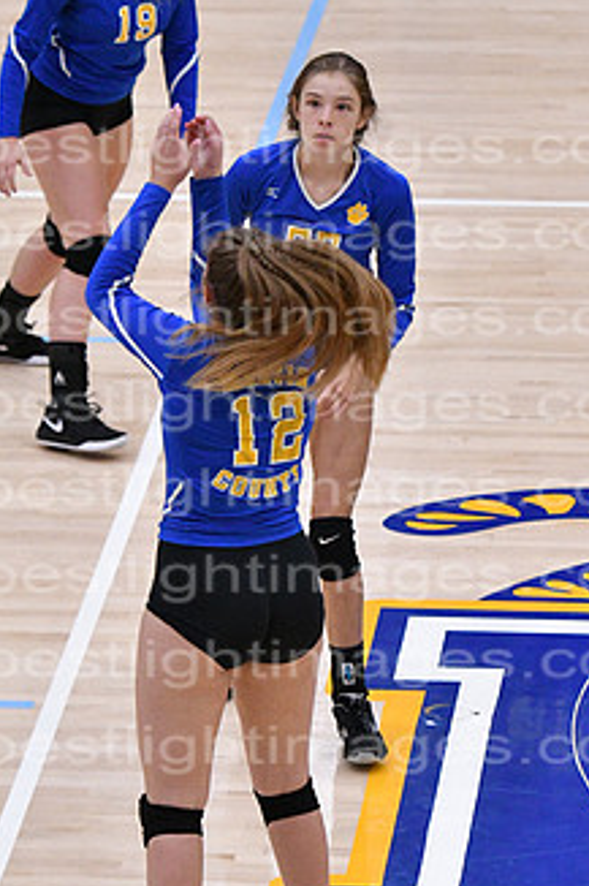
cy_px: 451
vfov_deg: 6.9
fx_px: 7345
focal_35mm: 299
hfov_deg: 4.6
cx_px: 235
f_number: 3.2
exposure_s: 1/1250
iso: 6400
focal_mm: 112
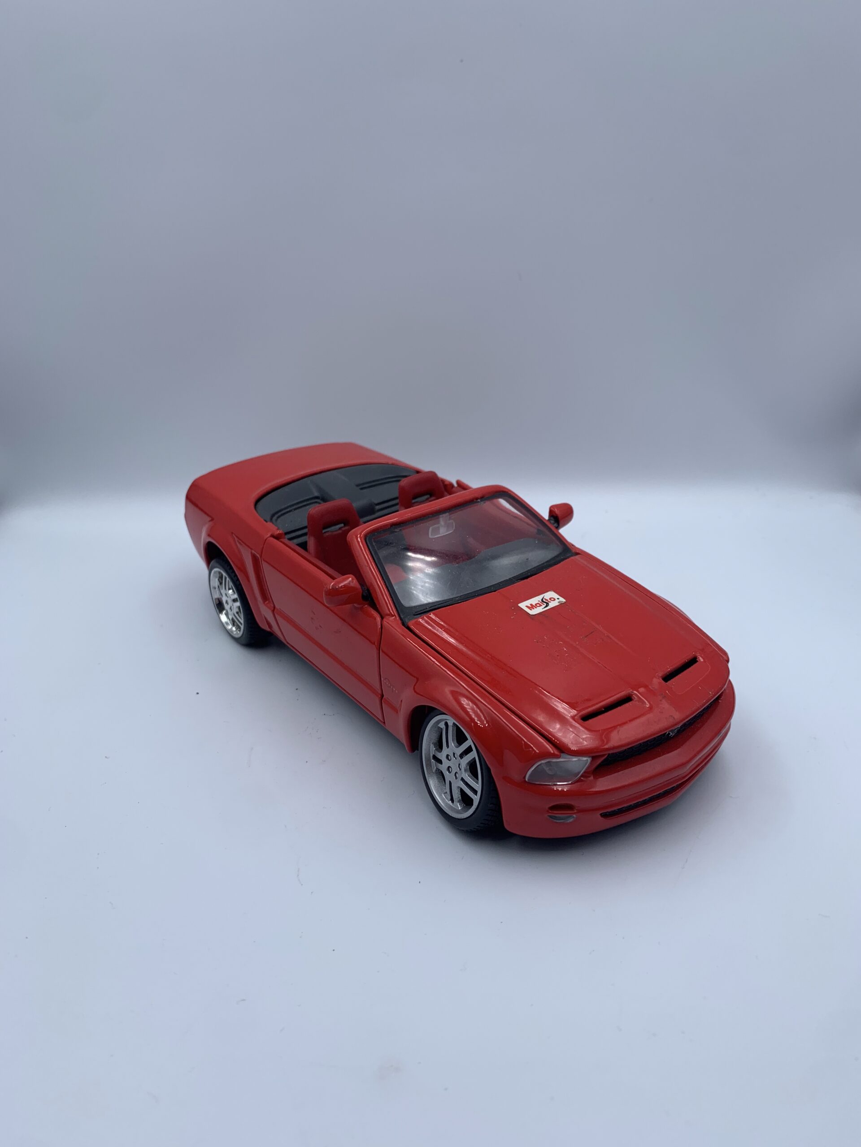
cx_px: 430
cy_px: 574
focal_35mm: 26
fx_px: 862
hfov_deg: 53.1
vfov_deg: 67.3
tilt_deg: -26.1
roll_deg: +4.1
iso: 25
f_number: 1.8
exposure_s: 1/510
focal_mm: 4.25
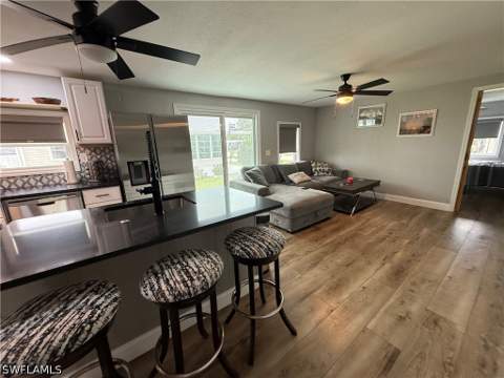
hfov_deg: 102.1
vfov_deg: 85.7
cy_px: 189
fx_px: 204
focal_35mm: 14
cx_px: 252
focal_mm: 2.22
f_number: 2.2
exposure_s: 1/120
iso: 320
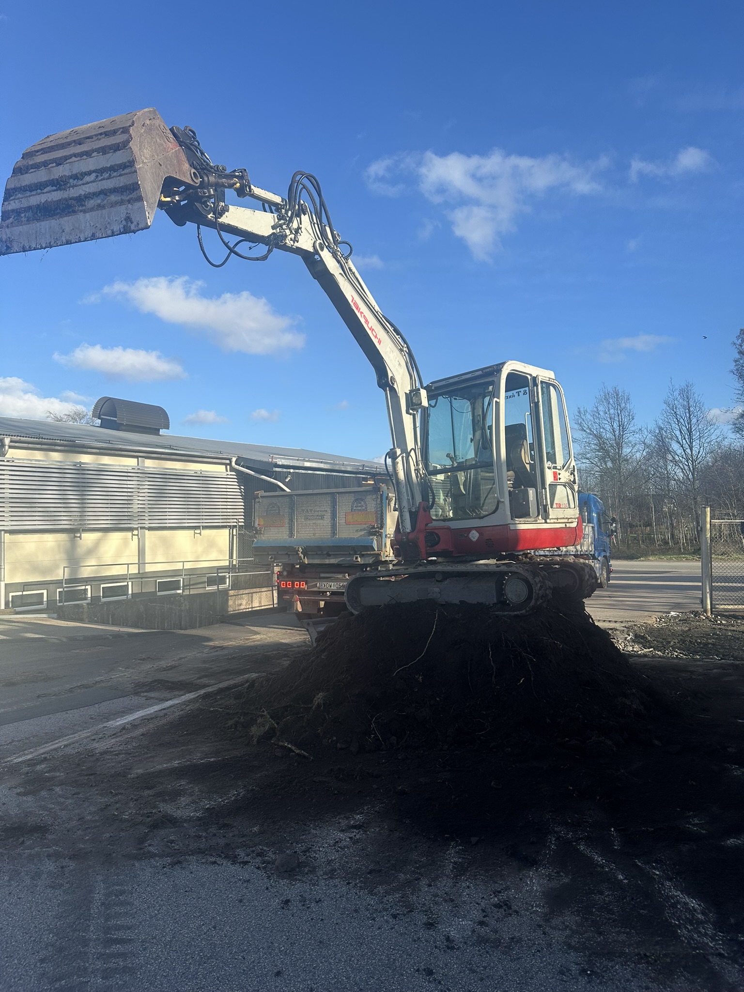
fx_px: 688
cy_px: 496
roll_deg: -1.2
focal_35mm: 24
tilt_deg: +10.5
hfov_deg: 56.8
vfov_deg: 71.6
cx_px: 372
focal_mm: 6.86
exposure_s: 1/2660
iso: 80
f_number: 1.78
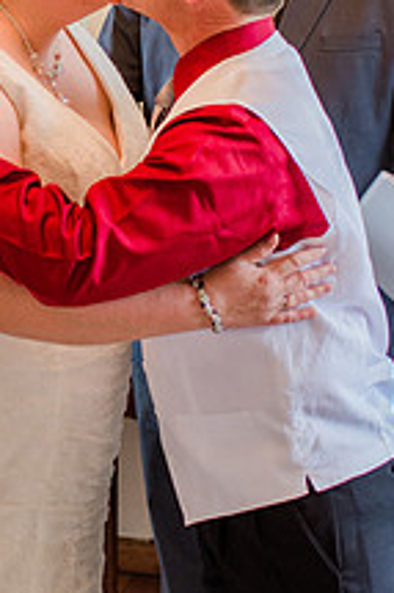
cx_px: 124
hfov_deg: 12.4
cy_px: 149
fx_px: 1809
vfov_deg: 18.5
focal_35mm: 110
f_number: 2.5
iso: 640
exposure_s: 1/100
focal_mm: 35
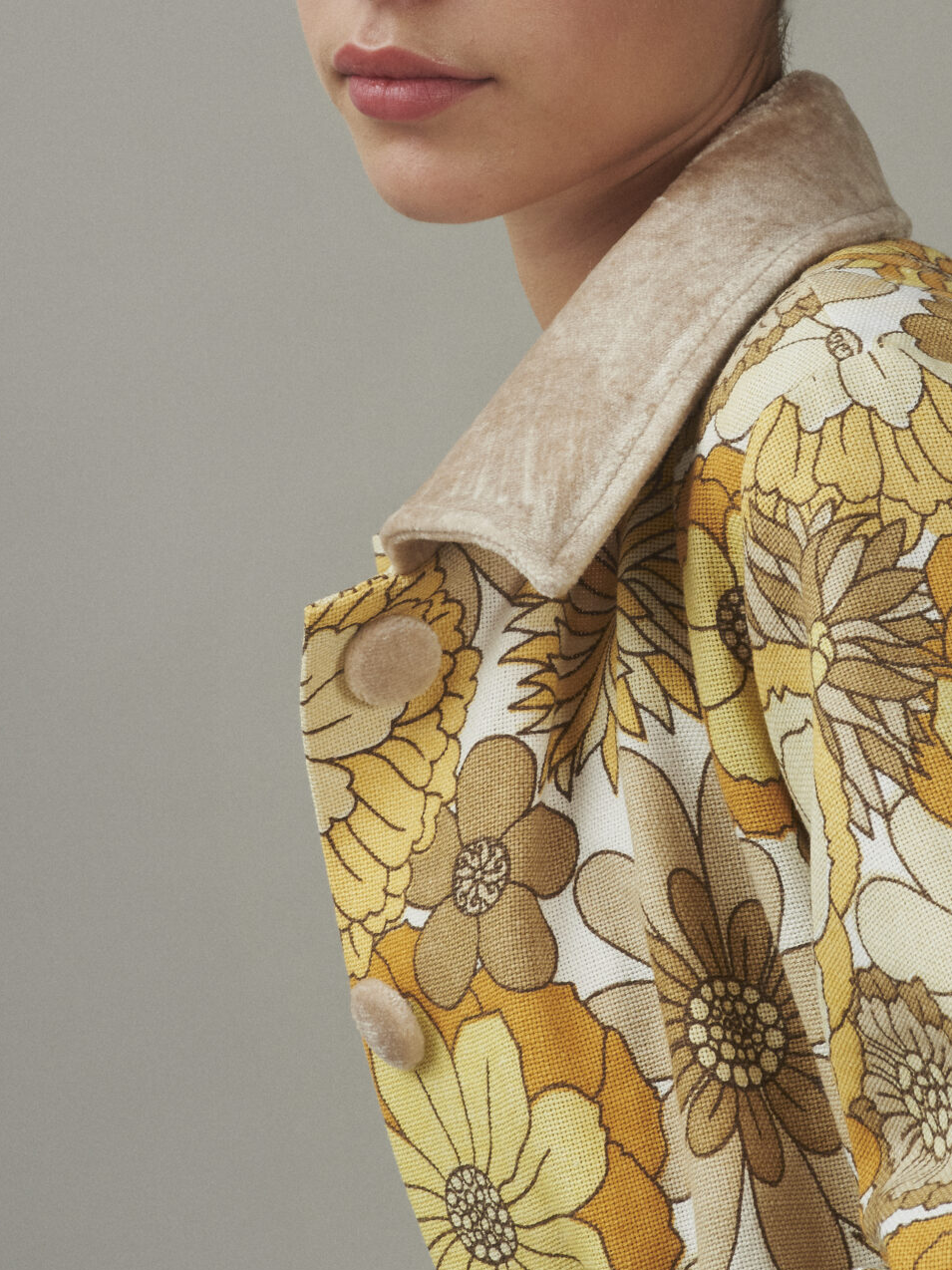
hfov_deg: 7.3
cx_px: 677
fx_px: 7446
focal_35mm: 203
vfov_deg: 9.7
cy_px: 399
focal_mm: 105
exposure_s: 1/160
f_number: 11
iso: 200
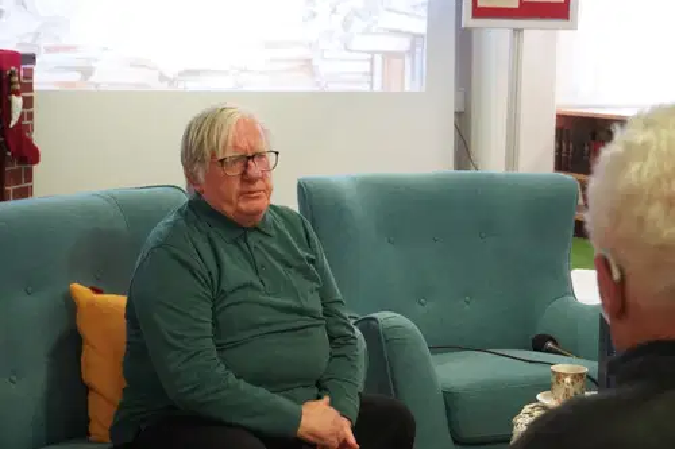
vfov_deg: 19.7
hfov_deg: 29.3
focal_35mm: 69
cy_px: 224
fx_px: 1293
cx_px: 338
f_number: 5.6
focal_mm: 46
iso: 6400
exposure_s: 1/80
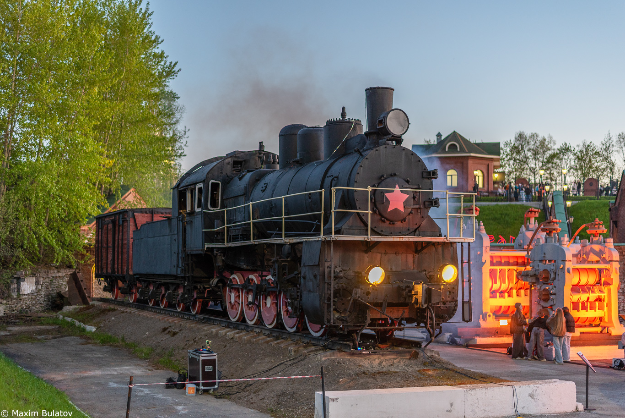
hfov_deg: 39.6
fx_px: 868
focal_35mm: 50
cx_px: 312
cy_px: 209
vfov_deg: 27.0
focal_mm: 50
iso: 200
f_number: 1.8
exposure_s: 1/50
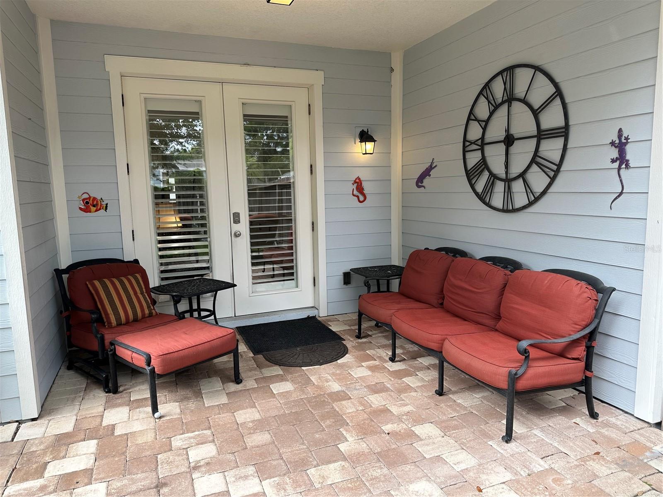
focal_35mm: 24
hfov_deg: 71.6
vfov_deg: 56.8
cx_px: 332
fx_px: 460
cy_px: 248
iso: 80
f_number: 1.78
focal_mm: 6.86
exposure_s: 1/370
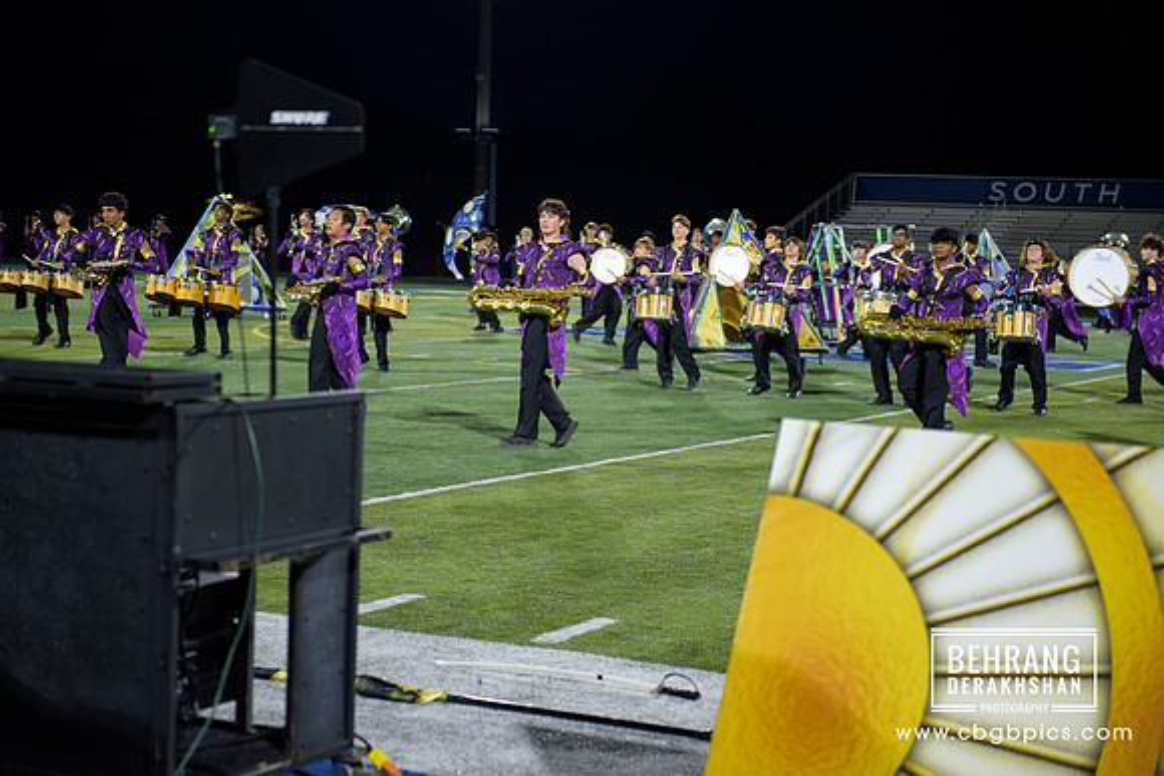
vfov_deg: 19.5
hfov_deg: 28.8
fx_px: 2264
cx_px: 582
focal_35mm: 70
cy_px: 388
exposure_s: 1/400
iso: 1250
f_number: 2.8
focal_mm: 70
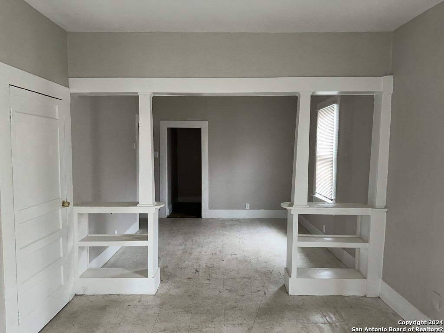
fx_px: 308
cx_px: 222
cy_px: 166
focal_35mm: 24
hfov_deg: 71.6
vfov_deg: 56.8
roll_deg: +0.2
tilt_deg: -4.0
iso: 80
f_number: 1.78
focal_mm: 6.86
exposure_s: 1/23
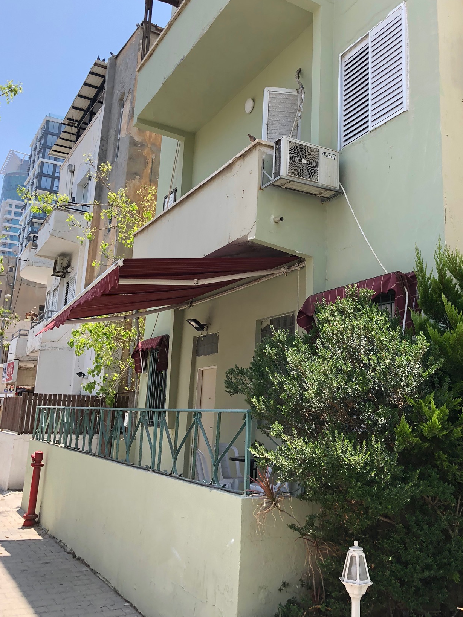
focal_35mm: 35
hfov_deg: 40.6
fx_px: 624
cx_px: 274
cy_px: 242
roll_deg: +0.1
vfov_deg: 52.2
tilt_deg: +16.4
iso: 20
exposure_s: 1/738
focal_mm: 3.99
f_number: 1.8
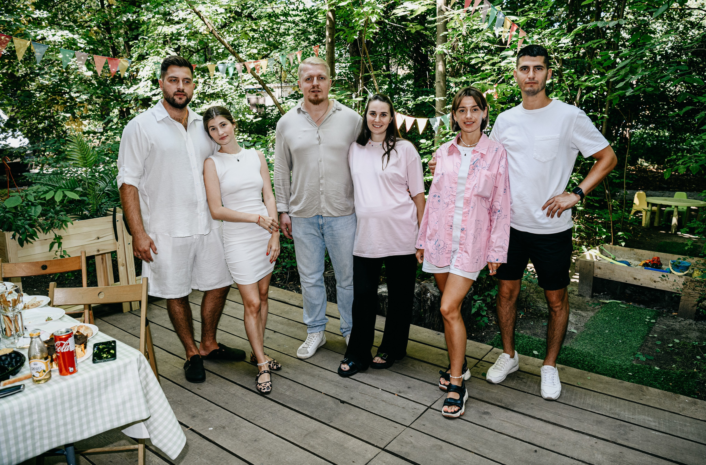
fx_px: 502
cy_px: 214
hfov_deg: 70.2
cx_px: 376
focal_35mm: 26
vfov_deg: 49.7
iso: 320
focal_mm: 24
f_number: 4.5
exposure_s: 1/160
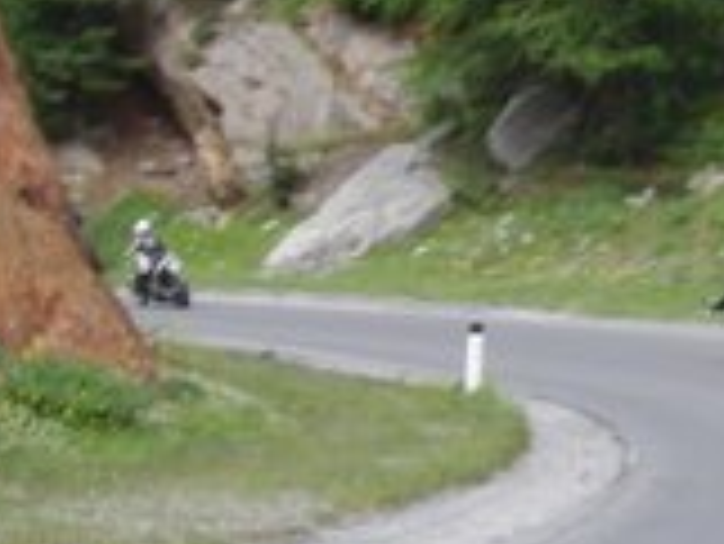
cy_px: 261
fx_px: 2888
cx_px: 1070
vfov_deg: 10.8
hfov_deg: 13.5
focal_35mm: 138
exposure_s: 1/320
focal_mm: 6.42
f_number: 3.6
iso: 100
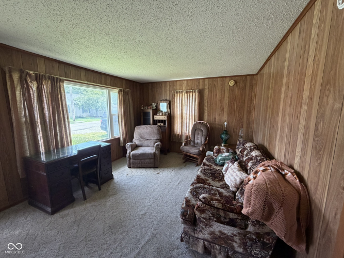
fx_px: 139
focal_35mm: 14
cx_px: 172
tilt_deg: -9.4
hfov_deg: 102.1
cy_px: 129
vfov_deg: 85.7
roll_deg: +0.3
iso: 320
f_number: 2.2
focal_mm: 2.22
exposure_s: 1/121
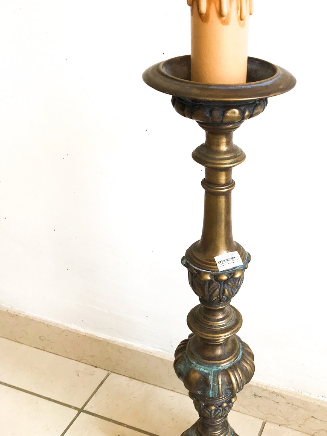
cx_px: 227
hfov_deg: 36.3
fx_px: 491
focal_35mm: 39
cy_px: 258
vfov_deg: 47.6
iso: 32
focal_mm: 3.99
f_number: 1.8
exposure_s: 1/50
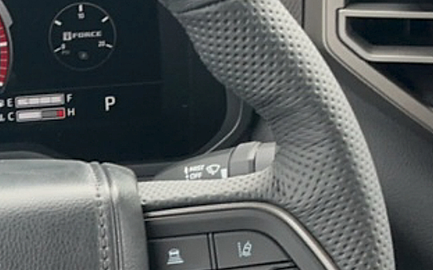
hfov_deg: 20.4
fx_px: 1156
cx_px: -13
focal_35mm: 98
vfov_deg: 13.2
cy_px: 263
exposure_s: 1/60
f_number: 1.8
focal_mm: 3
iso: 40
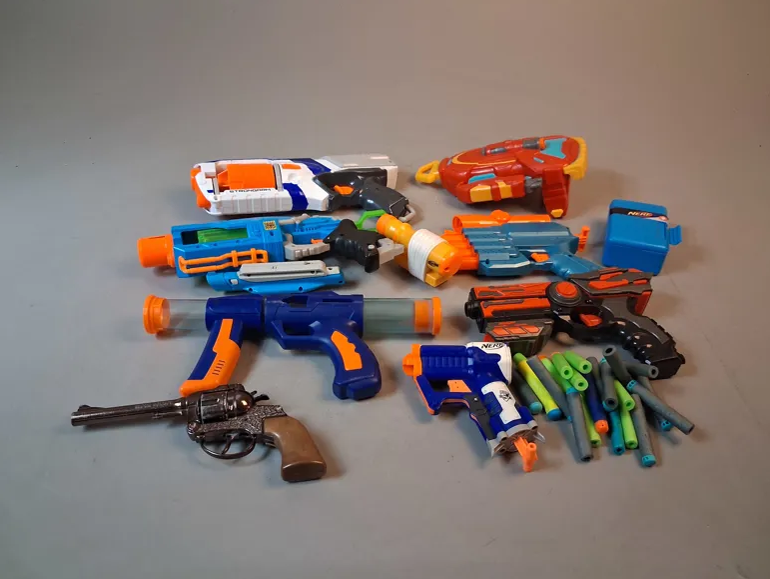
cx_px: 398
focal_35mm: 28
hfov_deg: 63.4
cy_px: 288
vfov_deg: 49.8
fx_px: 623
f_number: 1.8
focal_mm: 4
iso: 400
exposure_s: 1/50
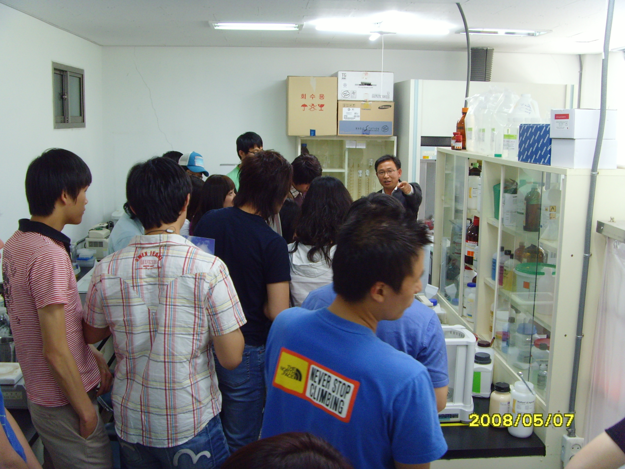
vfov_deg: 36.8
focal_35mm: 39
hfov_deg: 47.9
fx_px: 704
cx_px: 312
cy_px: 234
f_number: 3.5
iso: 160
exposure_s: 1/45
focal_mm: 6.6
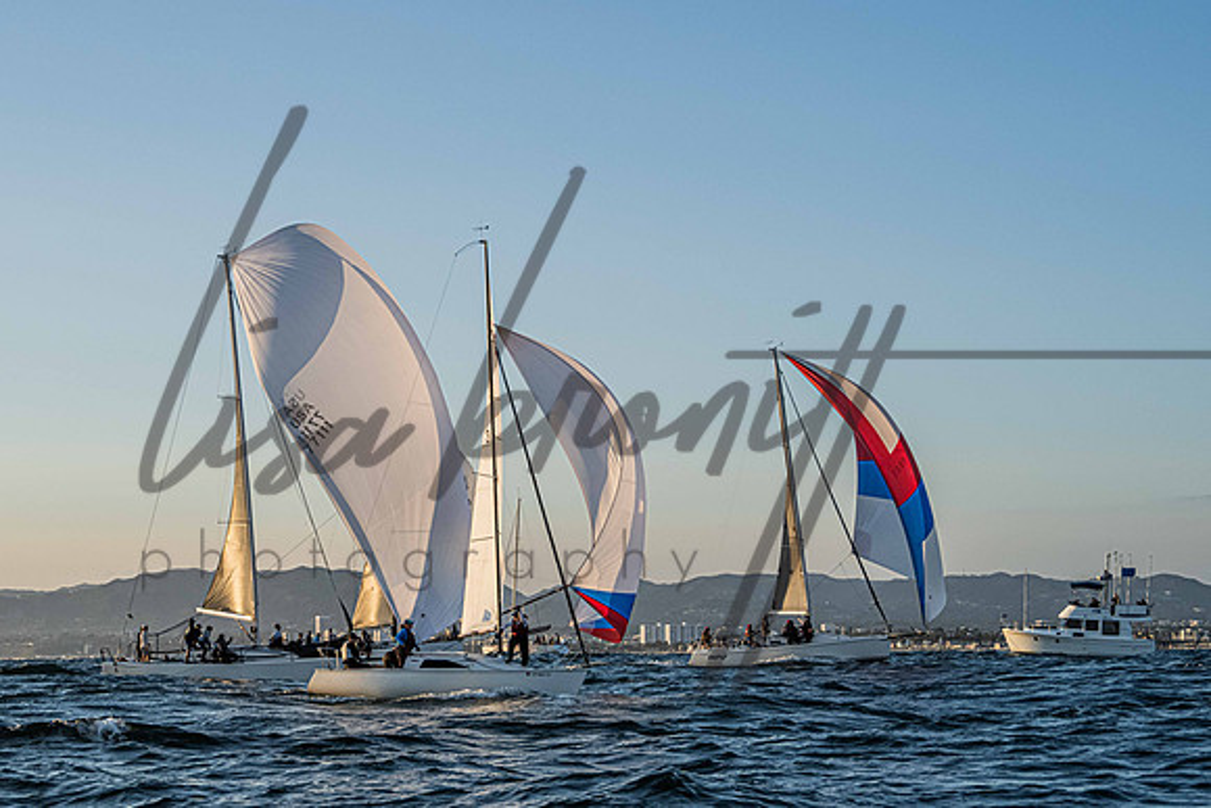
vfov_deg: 19.8
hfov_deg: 29.4
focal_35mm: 69
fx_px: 2310
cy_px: 365
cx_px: 531
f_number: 8
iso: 640
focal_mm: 50
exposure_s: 1/1000
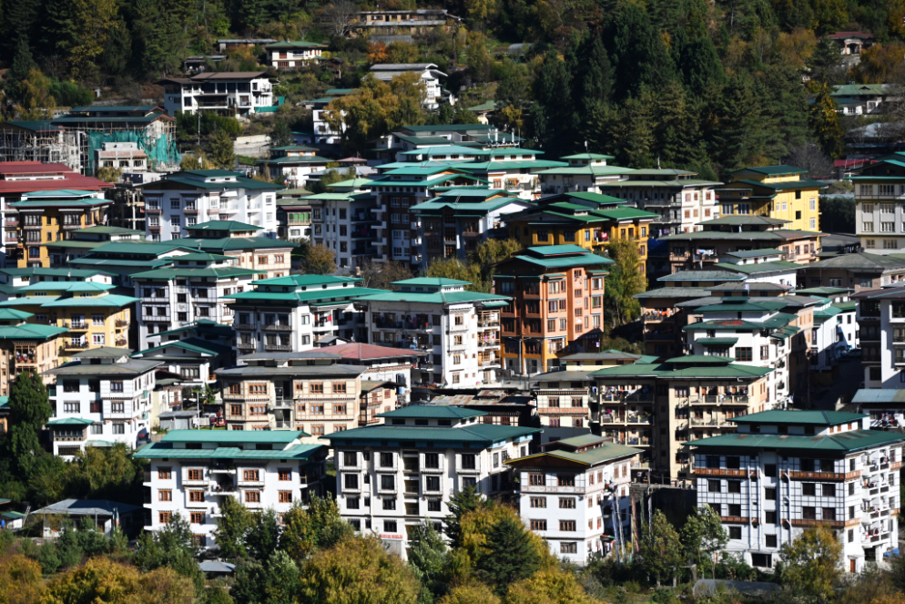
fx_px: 4299
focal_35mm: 171
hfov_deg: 12.0
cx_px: 453
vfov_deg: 8.0
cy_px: 302
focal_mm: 170
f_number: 6.3
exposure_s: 1/4000
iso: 640
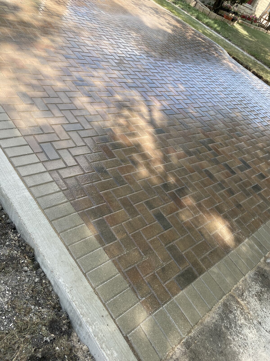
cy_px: 180
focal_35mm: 26
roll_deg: -26.6
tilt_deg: -37.5
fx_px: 270
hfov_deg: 53.1
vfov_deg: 67.3
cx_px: 135
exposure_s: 1/597
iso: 32
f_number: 1.8
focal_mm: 4.25
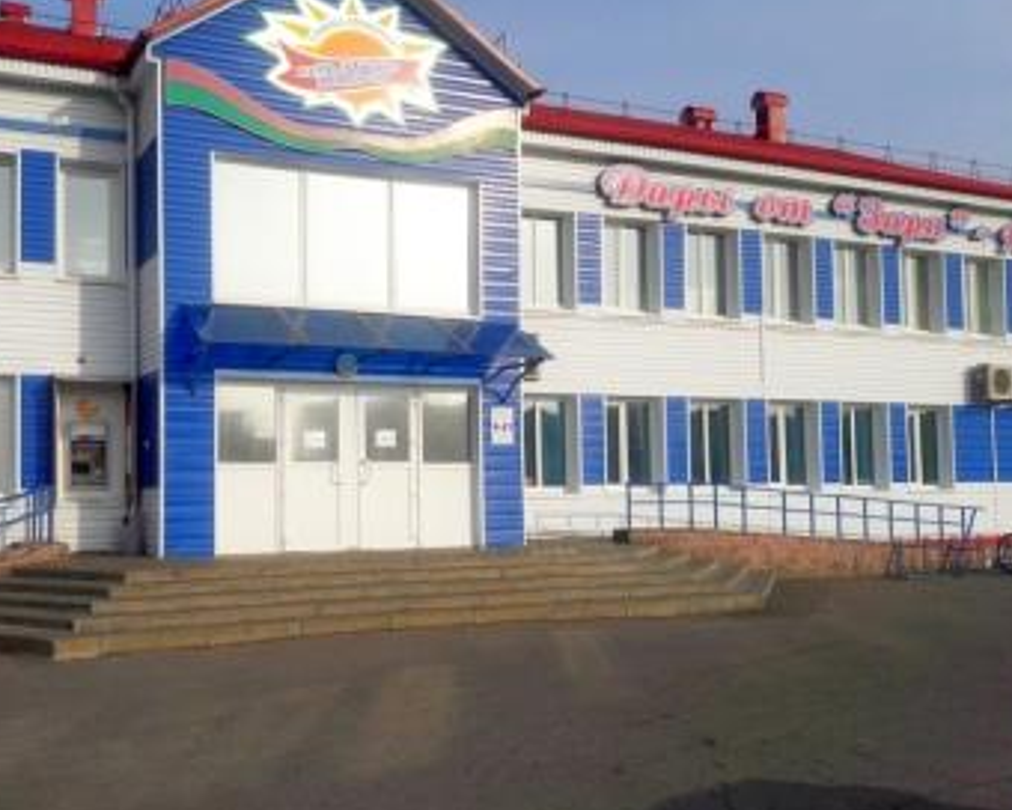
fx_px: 1078
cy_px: 426
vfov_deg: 41.1
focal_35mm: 36
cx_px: 381
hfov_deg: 49.8
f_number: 1.9
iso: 40
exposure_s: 1/2793
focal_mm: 3.7
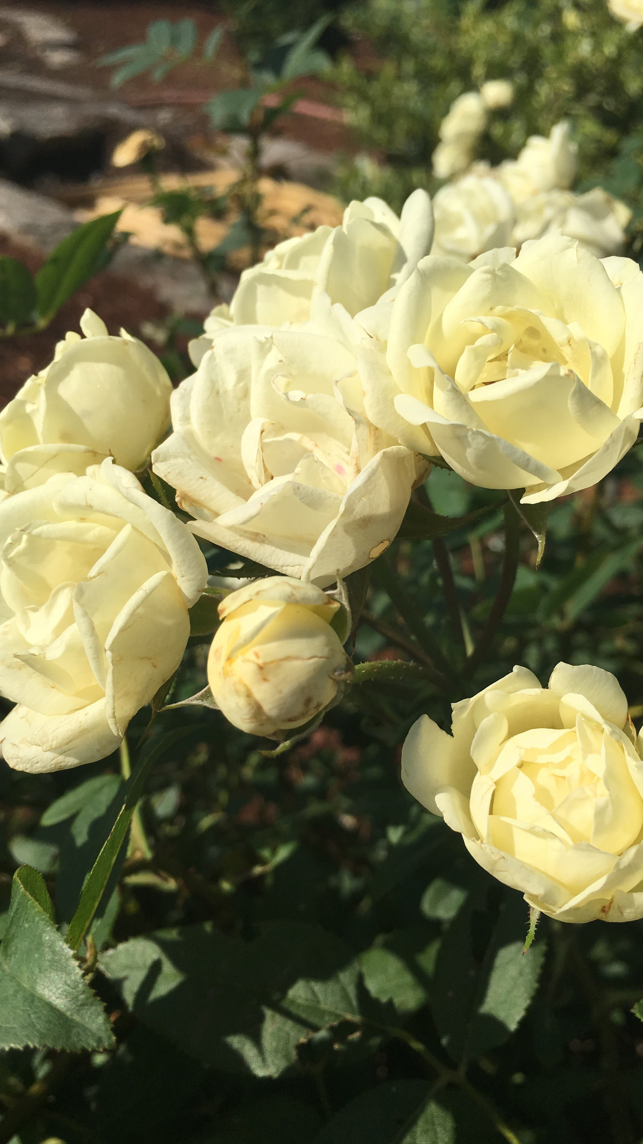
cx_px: 345
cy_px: 578
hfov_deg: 36.7
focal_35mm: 32
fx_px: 970
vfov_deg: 61.0
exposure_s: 1/2849
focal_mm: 4.15
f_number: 2.2
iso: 25
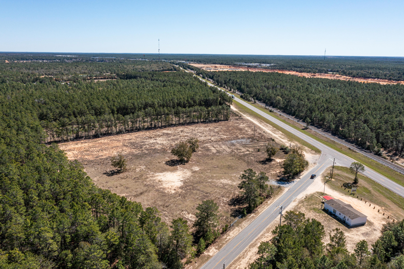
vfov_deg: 46.4
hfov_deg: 65.5
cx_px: 202
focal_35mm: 28
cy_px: 134
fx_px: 314
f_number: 9
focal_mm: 10.26
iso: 100
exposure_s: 1/400
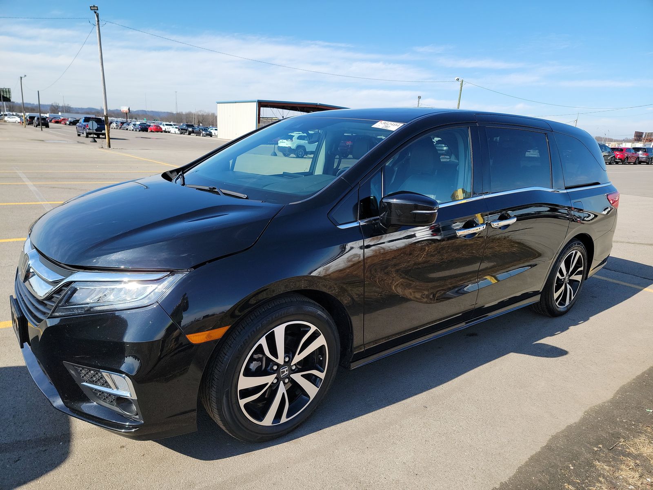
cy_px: 245
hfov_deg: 71.6
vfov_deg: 56.8
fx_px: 453
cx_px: 326
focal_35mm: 24
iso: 50
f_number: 1.8
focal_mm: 6.7
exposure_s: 1/567
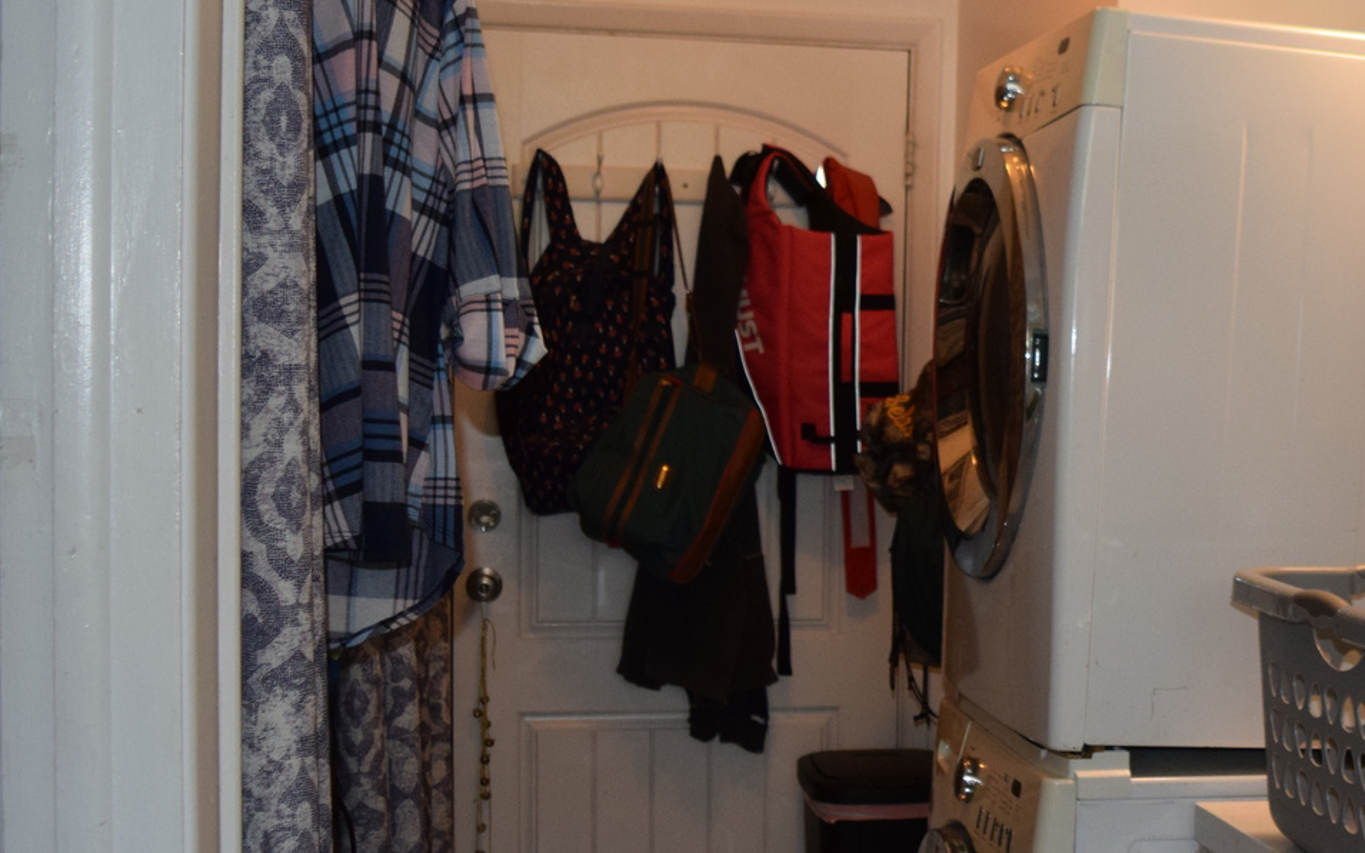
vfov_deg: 22.0
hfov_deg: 33.2
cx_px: 1152
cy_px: 509
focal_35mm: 59
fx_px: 2195
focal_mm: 18
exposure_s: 1/60
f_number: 3.5
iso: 800
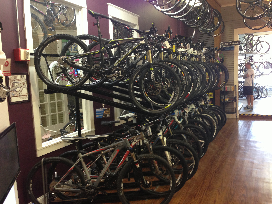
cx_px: 136
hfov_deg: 55.4
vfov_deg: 42.9
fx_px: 259
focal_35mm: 33
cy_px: 102
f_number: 2.4
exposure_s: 1/20
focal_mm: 4.13
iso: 160
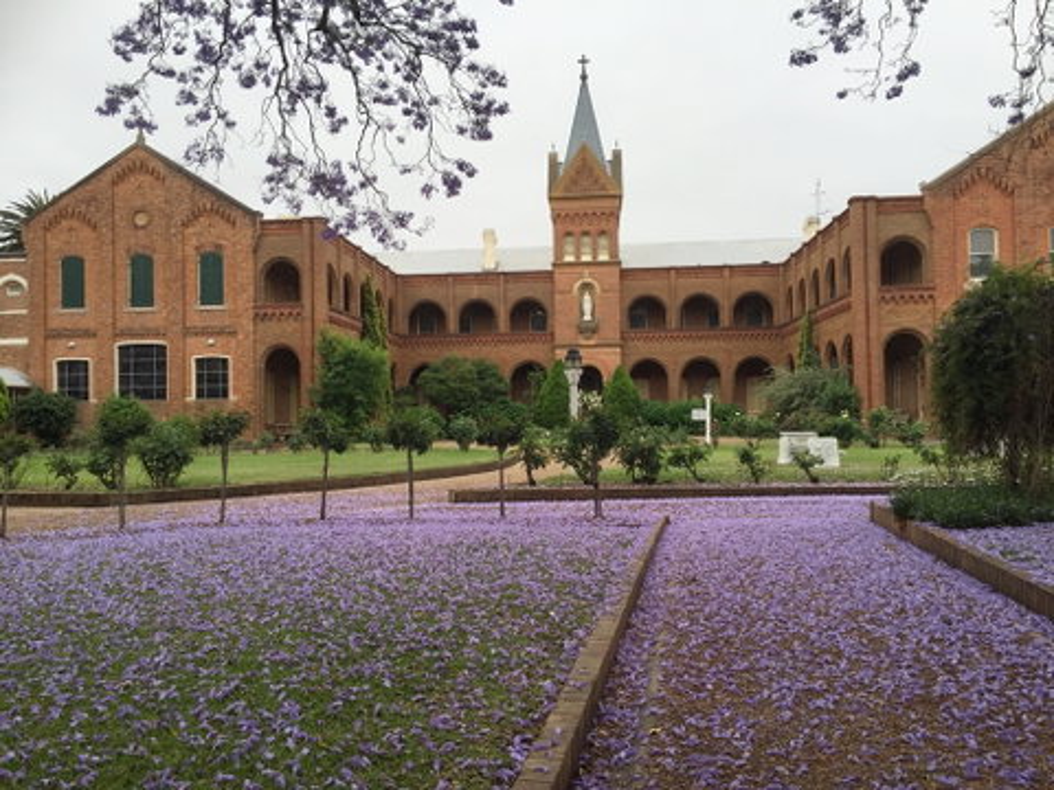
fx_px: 883
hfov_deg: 61.7
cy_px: 395
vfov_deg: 48.2
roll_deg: +0.3
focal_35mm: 29
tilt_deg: +2.3
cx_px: 527
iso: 32
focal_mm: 4.15
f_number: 2.2
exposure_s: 1/291
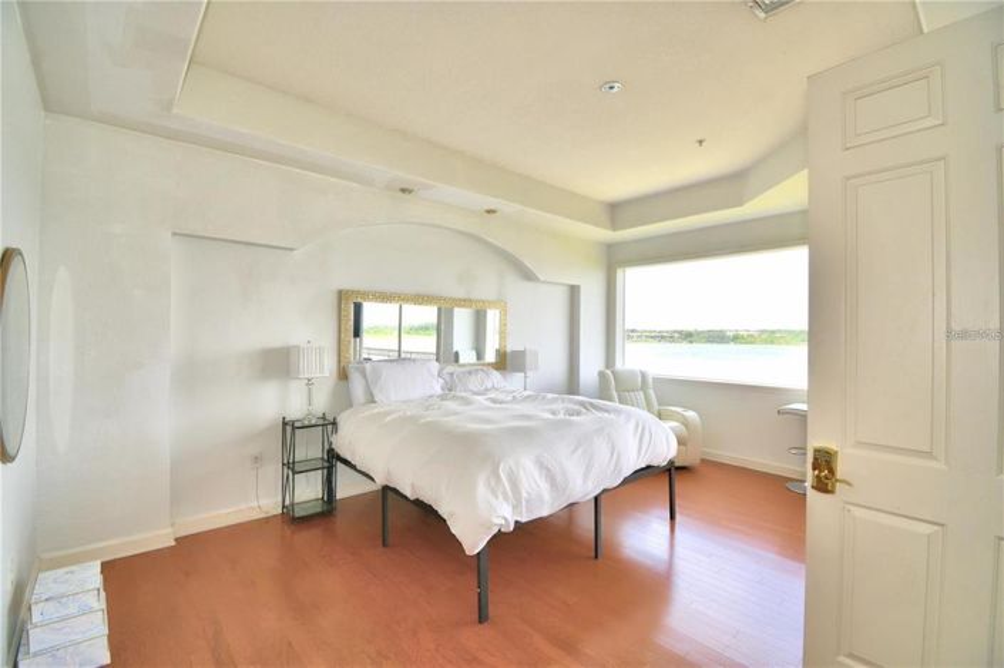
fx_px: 418
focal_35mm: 15
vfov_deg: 77.2
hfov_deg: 100.4
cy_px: 334
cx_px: 502
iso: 100
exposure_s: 1/250
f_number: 5
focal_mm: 10
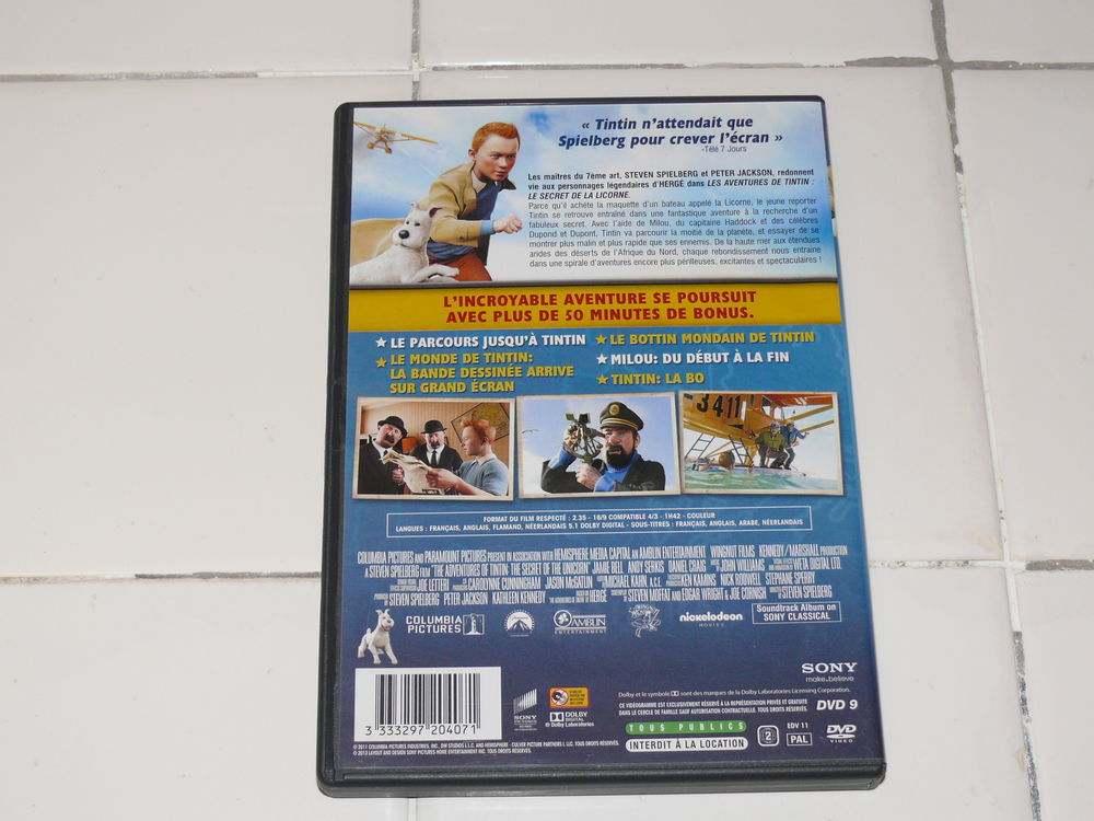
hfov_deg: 29.8
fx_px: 2054
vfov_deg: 22.6
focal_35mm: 65
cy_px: 410
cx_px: 547
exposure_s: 1/30
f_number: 3.2
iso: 100
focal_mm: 11.3
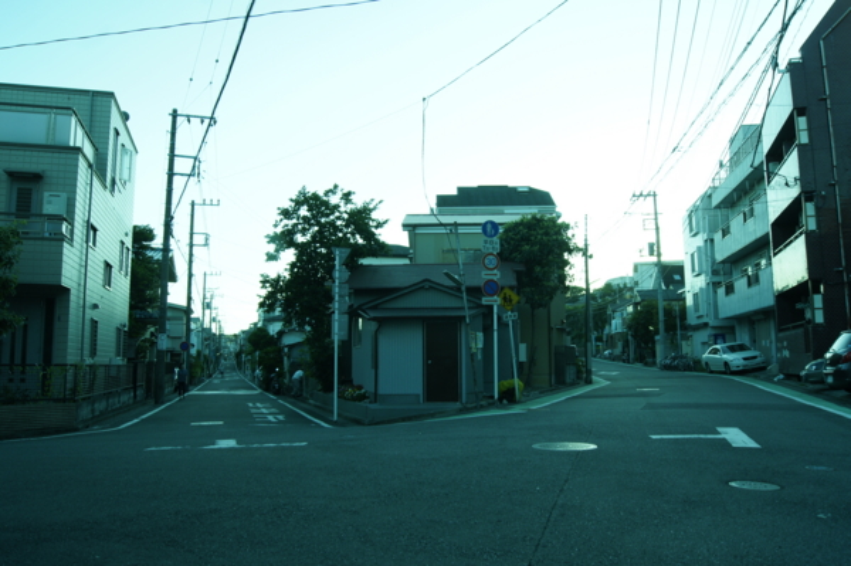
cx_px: 426
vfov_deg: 47.9
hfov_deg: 67.4
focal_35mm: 27
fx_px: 638
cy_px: 283
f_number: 9
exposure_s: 1/60
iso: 200
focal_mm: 18
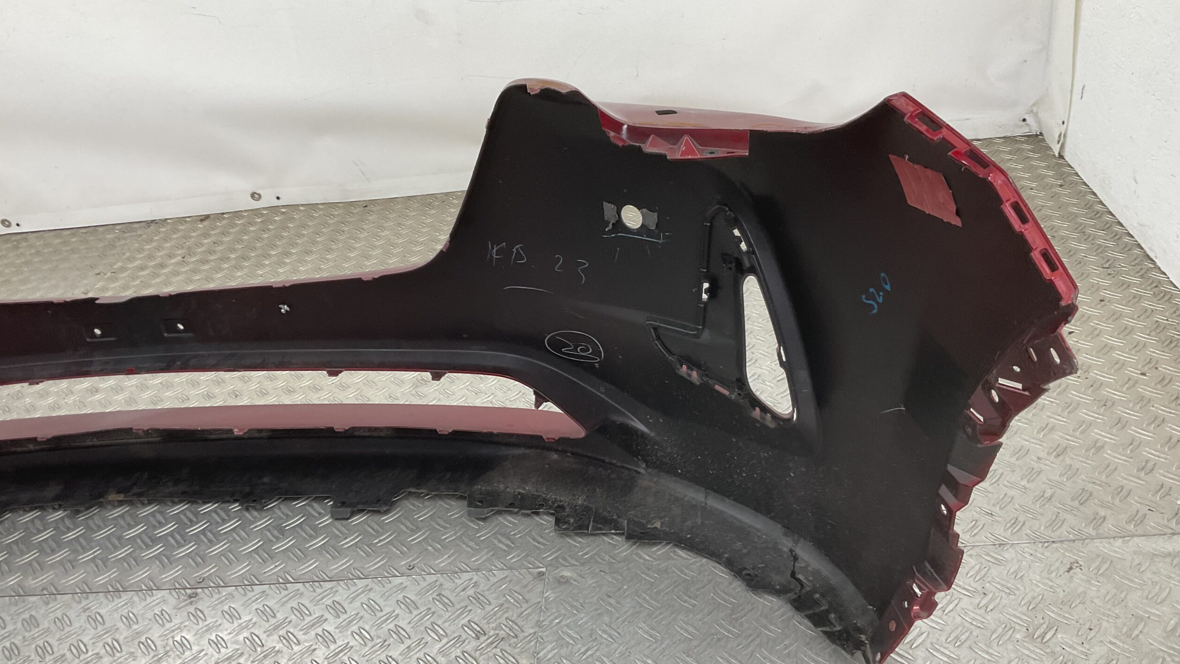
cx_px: 588
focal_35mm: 32
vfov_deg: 36.6
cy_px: 372
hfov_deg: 61.0
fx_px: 1001
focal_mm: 3
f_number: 1.8
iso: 40
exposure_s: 1/120
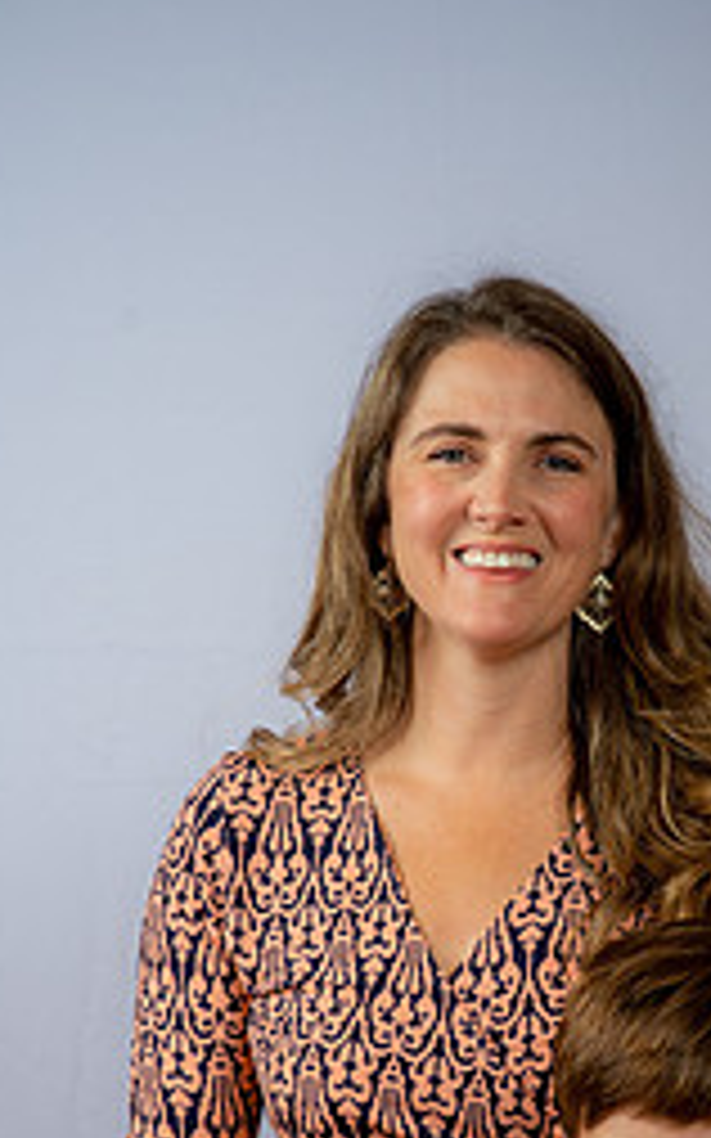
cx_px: 569
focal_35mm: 141
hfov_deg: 9.3
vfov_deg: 14.7
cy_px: 940
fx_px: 4374
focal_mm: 78
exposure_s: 1/200
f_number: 6.3
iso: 250
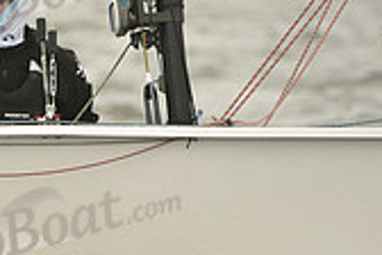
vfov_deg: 1.2
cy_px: 149
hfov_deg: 1.8
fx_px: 12435
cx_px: -255
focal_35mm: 1172
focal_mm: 340
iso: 320
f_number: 5.6
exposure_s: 1/1250
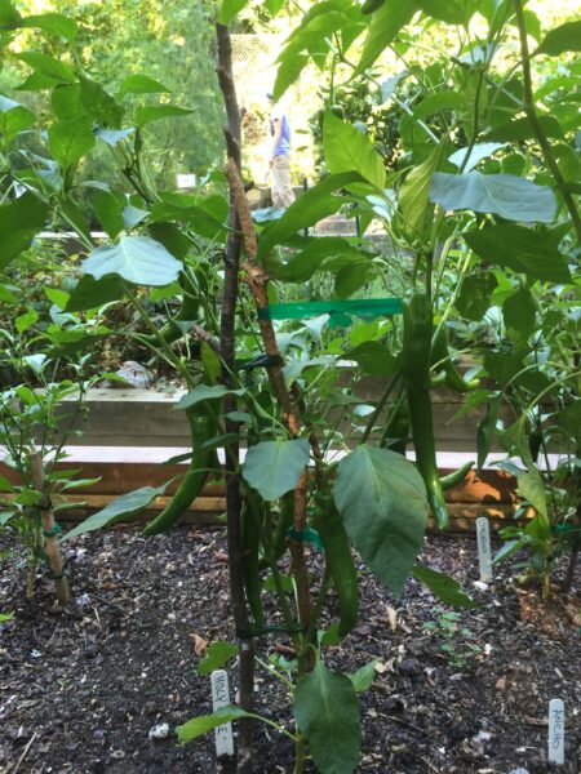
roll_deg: +3.5
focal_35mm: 29
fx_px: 649
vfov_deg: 61.7
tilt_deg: -18.3
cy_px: 387
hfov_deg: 48.2
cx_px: 290
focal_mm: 4.15
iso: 32
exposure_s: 1/30
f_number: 2.2
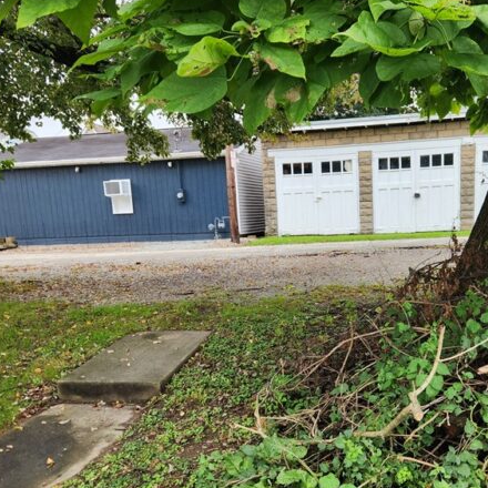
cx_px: 311
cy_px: 316
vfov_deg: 44.4
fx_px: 590
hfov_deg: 44.5
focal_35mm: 37
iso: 32
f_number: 1.8
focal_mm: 5.4
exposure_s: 1/180
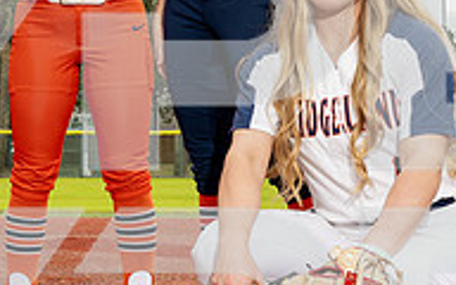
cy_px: 46
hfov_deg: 18.9
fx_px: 1342
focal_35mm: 108
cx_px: 36
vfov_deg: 12.1
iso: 125
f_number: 8
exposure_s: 1/250
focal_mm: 35
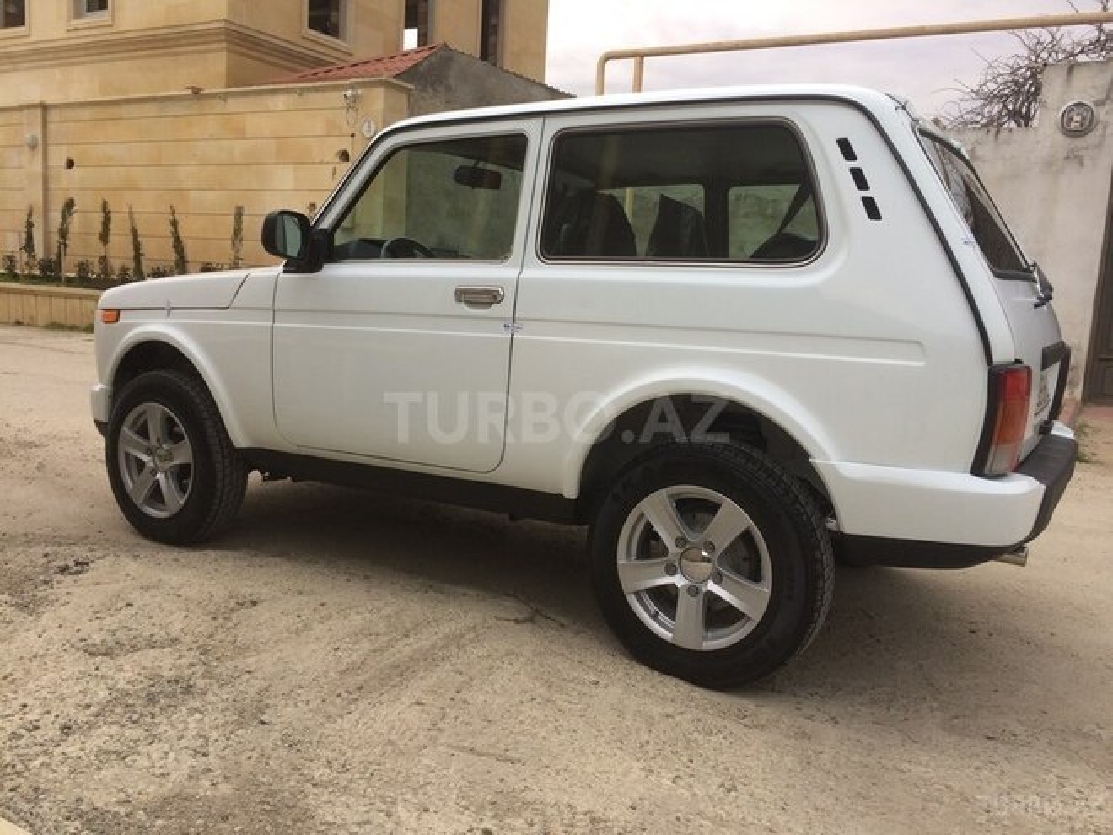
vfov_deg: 48.2
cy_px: 418
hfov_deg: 61.7
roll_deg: -0.5
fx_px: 932
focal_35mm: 29
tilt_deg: -8.0
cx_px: 556
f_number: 2.2
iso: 32
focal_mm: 4.15
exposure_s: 1/100
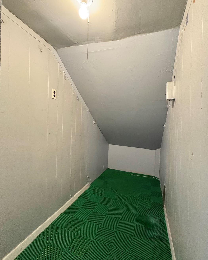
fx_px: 123
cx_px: 114
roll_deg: -1.8
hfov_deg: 80.1
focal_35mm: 16
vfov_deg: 93.1
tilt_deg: +0.2
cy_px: 127
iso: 800
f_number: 2.2
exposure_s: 1/60
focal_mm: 2.22
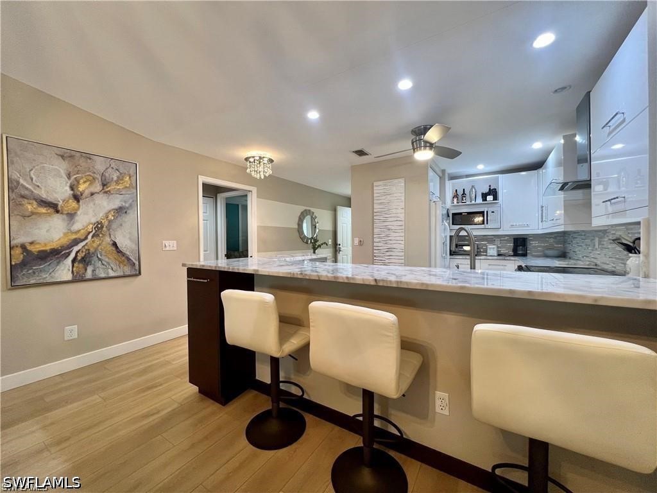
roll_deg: +0.0
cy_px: 246
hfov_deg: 106.2
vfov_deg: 89.9
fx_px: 247
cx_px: 328
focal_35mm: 13
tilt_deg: -2.3
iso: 160
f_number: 1.8
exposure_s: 1/60
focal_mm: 1.57
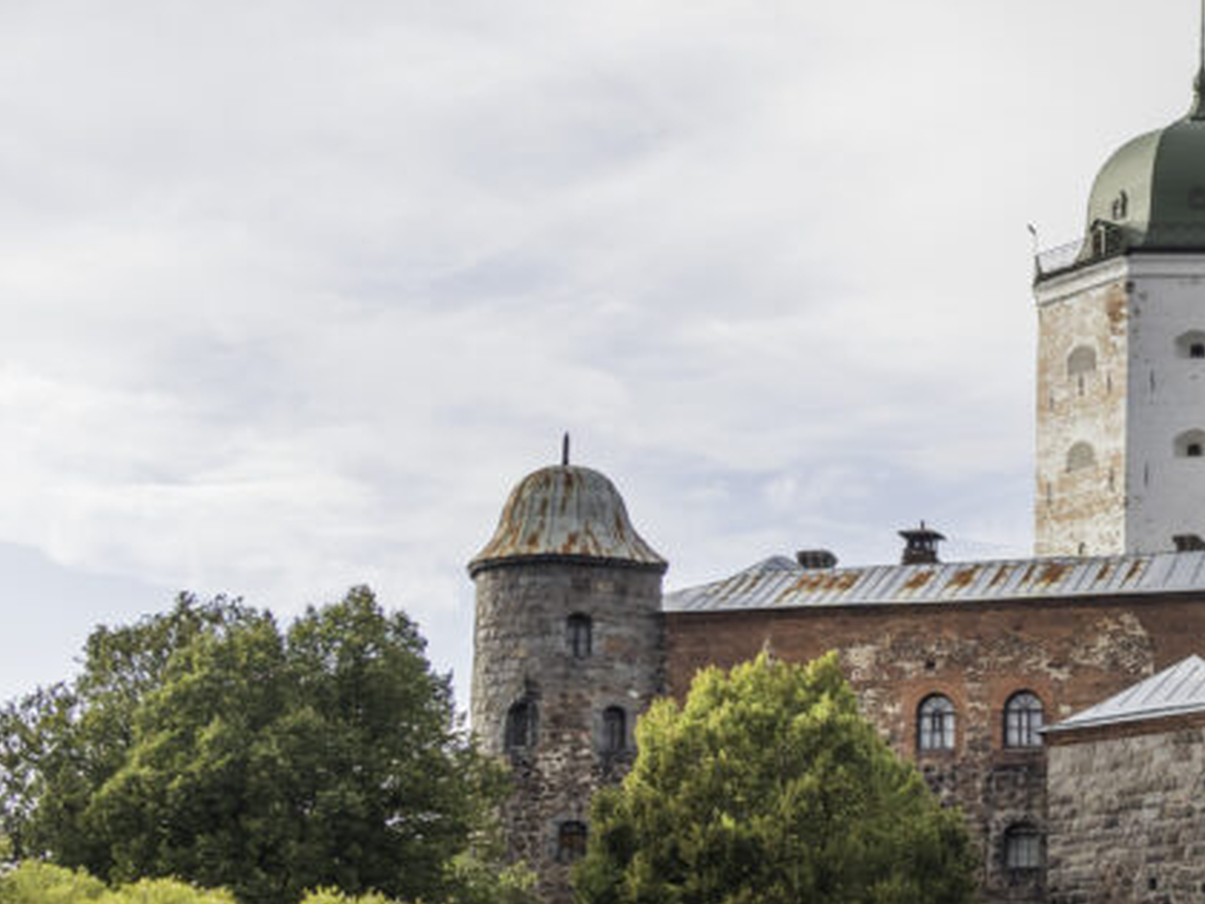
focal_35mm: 78
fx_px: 2715
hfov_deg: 23.8
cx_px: 1234
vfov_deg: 18.7
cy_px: 703
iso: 200
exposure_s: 1/1000
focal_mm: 16
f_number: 4
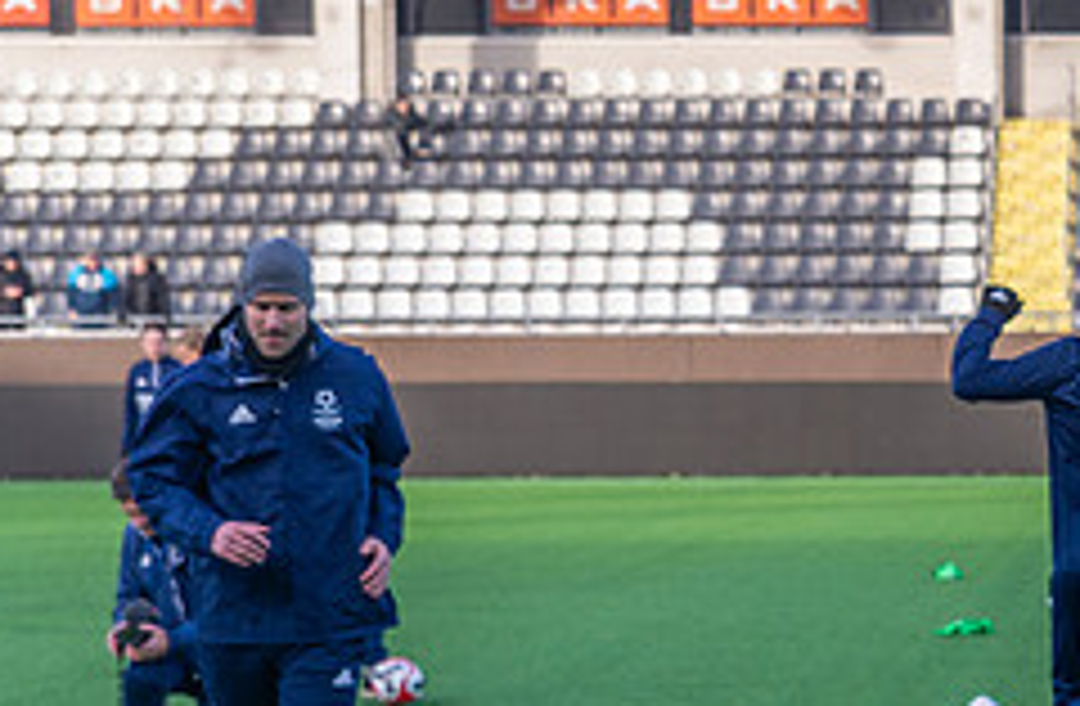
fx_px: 6055
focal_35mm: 203
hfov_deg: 10.0
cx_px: 1473
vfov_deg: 6.7
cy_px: 623
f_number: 3.5
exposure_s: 1/640
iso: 360
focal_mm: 70
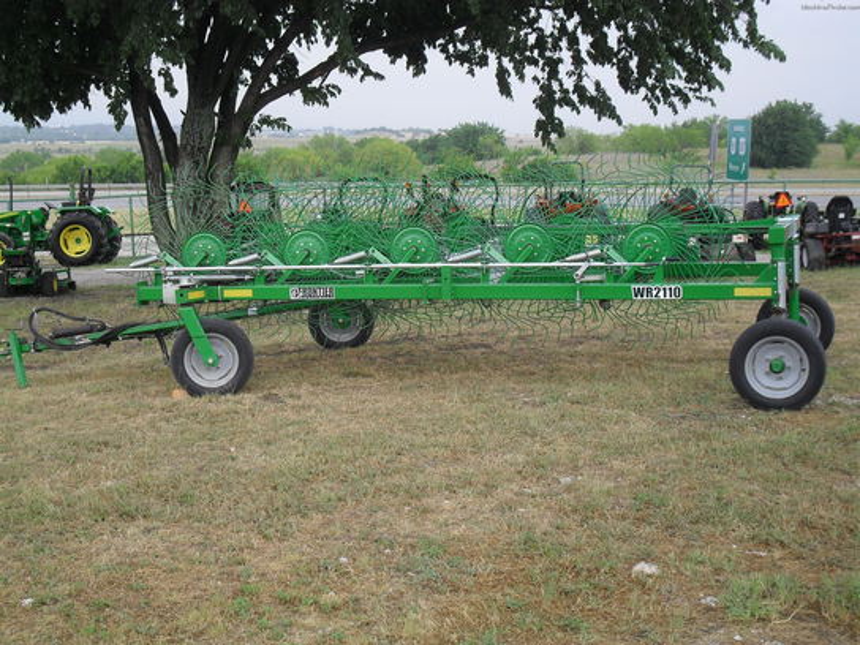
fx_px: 1217
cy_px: 322
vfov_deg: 29.7
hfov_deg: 38.9
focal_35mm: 49
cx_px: 430
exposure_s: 1/250
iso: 100
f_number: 3.9
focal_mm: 8.7
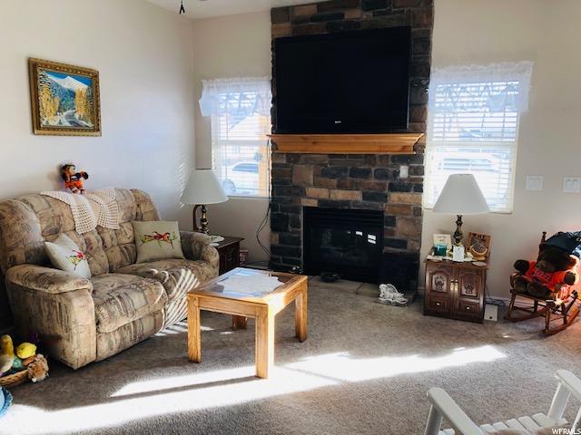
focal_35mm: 28
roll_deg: -1.9
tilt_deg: -8.9
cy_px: 218
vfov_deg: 49.7
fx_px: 470
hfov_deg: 63.4
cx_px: 290
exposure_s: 1/120
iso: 64
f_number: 1.8
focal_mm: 3.99
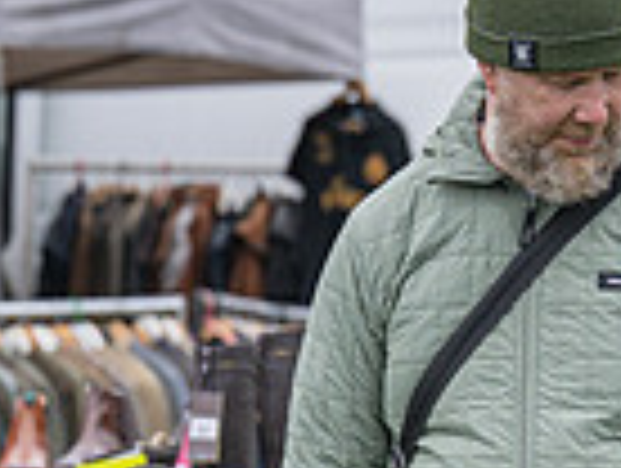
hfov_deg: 5.0
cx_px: 470
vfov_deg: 3.7
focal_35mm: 399
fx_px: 7170
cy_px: 968
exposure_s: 1/2000
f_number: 4
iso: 400
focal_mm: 85
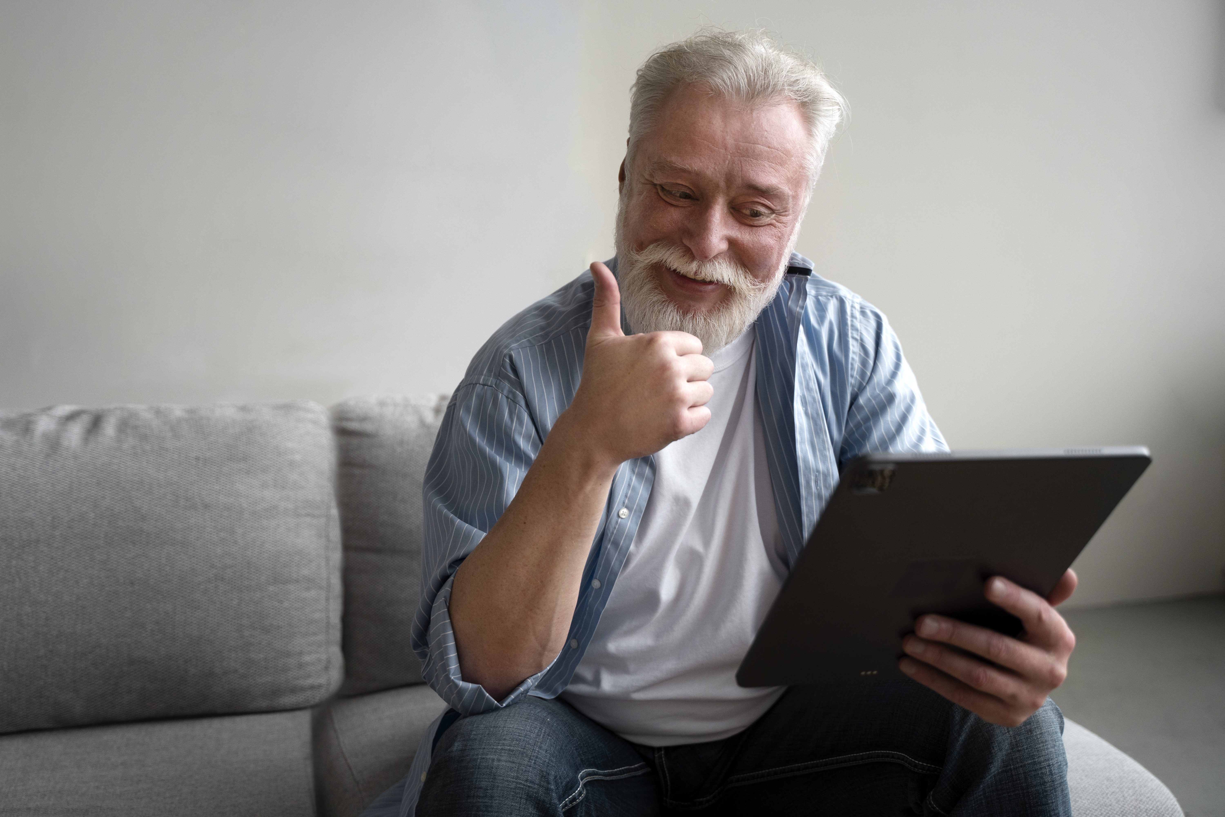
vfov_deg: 31.9
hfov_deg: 46.4
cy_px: 408
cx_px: 612
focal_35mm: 42
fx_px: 1429
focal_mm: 42
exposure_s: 1/640
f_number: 2.8
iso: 640
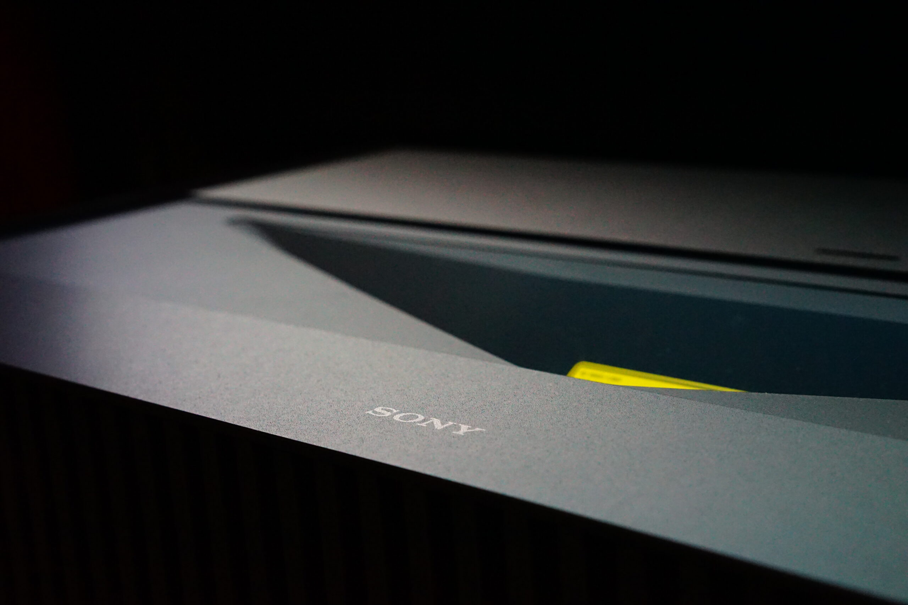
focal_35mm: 55
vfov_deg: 24.6
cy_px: 302
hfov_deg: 36.2
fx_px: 1387
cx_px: 454
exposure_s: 1/50
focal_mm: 55
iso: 6400
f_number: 6.3
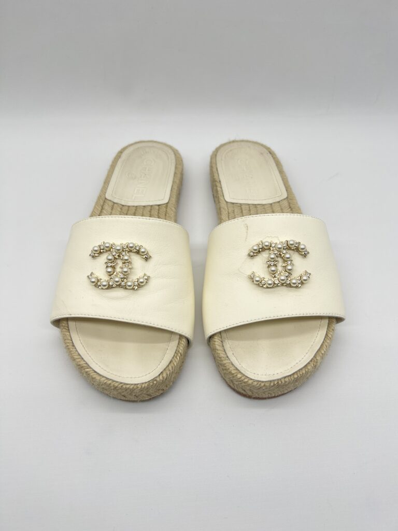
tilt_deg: -51.3
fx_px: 399
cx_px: 199
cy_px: 266
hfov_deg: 53.1
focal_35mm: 26
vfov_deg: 67.3
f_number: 1.5
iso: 40
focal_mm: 5.7
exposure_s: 1/240
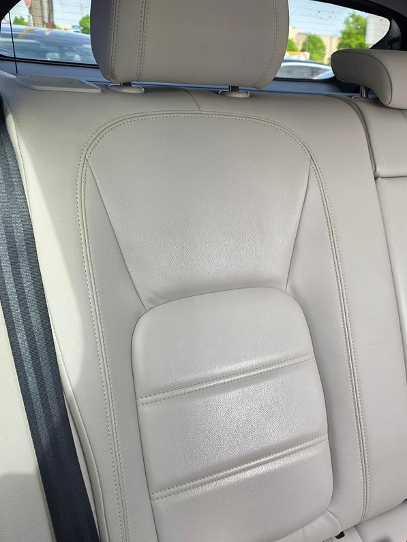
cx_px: 311
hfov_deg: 37.6
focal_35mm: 37
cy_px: 274
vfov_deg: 50.1
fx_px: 580
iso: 50
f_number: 1.7
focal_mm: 6.3
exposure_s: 1/180
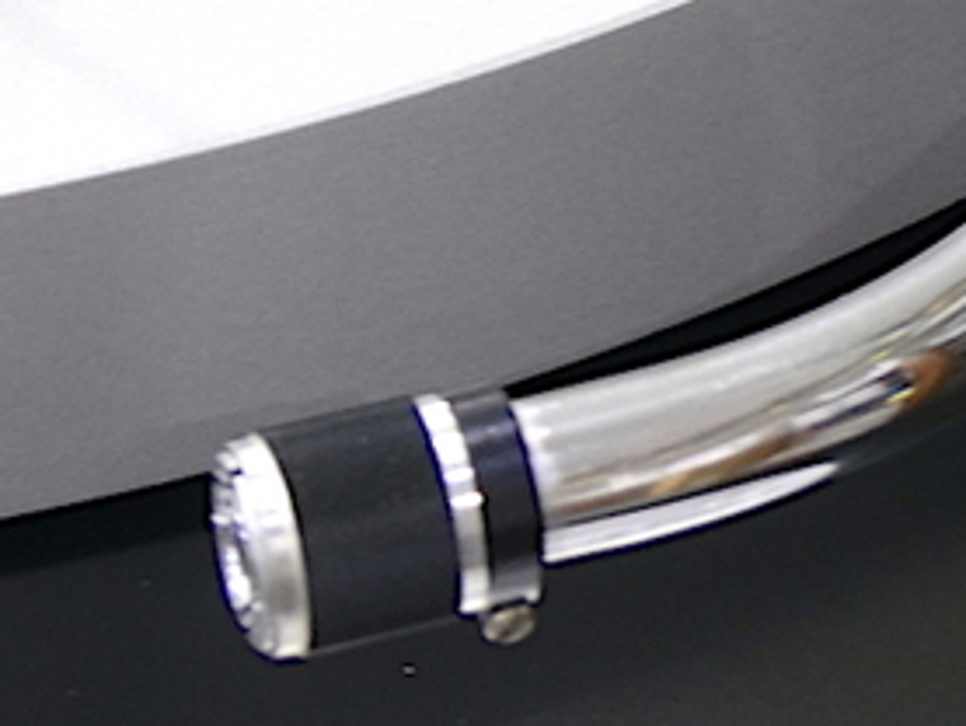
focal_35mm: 429
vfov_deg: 3.5
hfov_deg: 4.6
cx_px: 1527
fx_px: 11977
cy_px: -227
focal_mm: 22.3
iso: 100
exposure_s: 1/1.6
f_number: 5.2
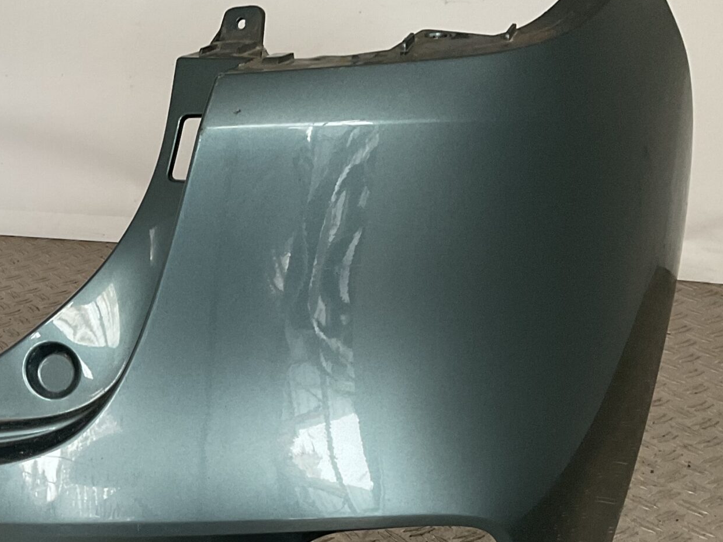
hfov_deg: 30.0
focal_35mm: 60
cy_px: 412
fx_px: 1253
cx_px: 4
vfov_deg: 24.1
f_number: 1.8
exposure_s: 1/50
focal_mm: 3
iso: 64
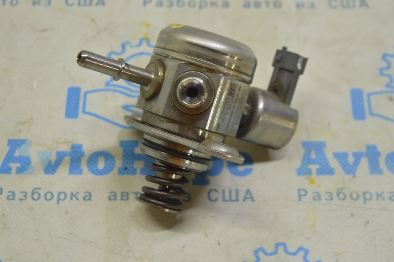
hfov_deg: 24.6
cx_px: 197
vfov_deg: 16.5
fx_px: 902
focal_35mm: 82
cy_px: 131
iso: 400
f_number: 5.6
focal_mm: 55
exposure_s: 1/25
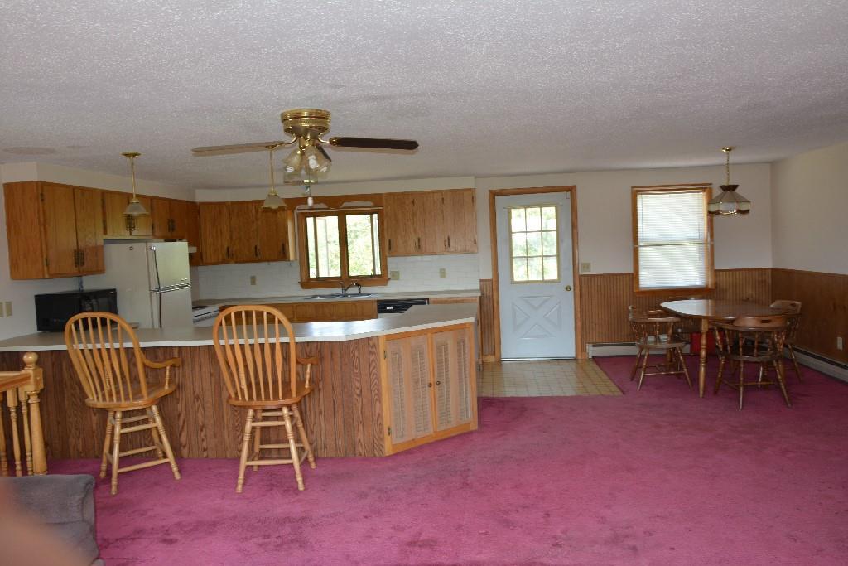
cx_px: 424
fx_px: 636
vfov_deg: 47.9
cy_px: 283
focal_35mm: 27
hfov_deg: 67.4
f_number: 10
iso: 500
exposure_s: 1/25
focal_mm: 18
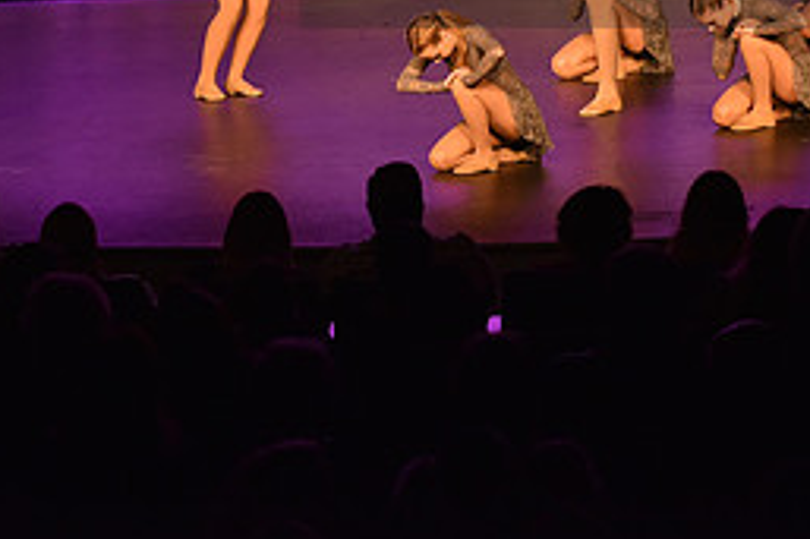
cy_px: -55
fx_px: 3553
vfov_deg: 8.6
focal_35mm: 158
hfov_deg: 13.0
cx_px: 643
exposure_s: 1/250
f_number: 4
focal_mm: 70
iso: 2000
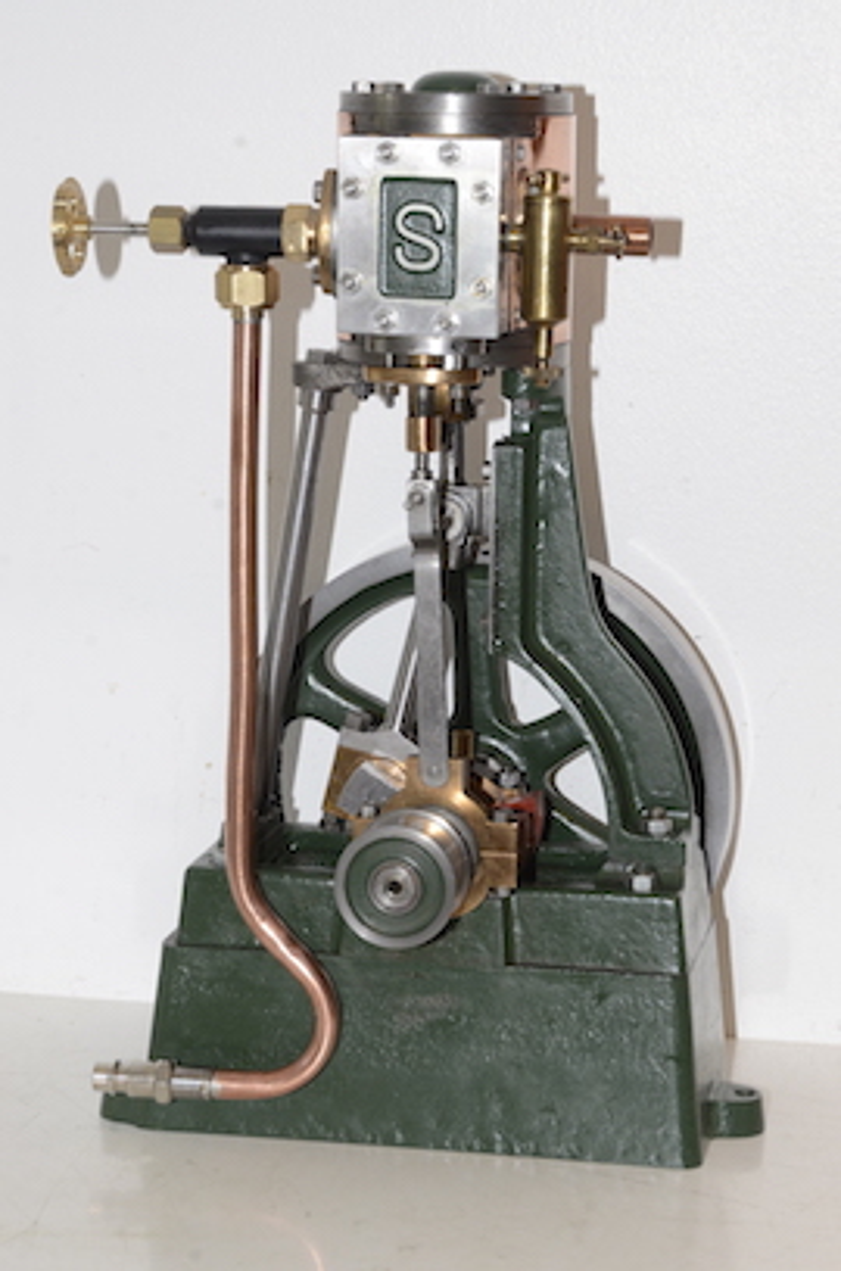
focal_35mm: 98
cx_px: 420
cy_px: 636
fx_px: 3434
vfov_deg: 21.0
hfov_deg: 14.0
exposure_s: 1/60
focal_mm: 65
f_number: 13
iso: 800
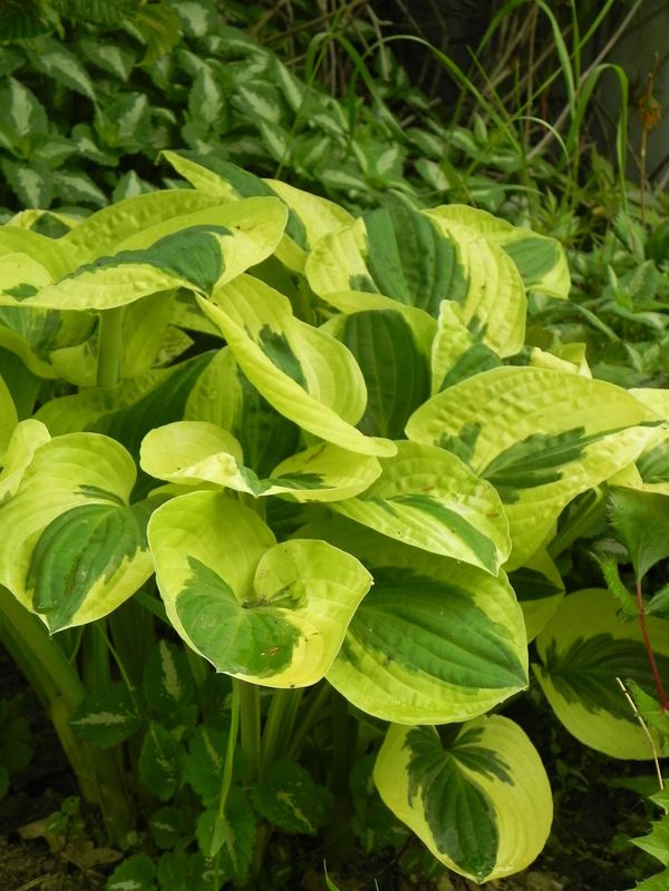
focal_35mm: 85
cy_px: 446
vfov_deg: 23.0
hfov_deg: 17.4
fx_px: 2190
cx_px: 334
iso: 160
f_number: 4.5
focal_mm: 15.1
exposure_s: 1/200
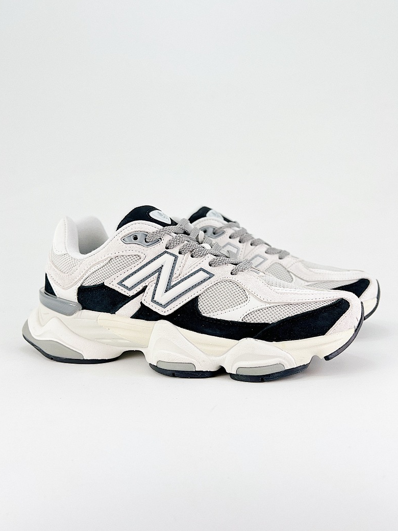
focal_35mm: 27
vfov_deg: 65.3
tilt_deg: -6.1
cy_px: 270
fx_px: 414
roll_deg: +1.5
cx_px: 196
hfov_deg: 51.4
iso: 50
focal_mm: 5.7
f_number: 1.5
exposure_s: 1/1029
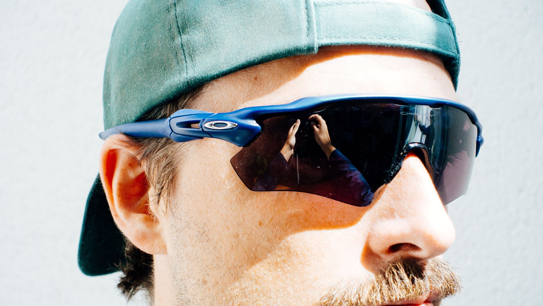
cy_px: 172
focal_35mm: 73
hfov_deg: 28.8
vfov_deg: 16.5
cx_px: 272
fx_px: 1056
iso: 125
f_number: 4
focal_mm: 25.7
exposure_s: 1/250
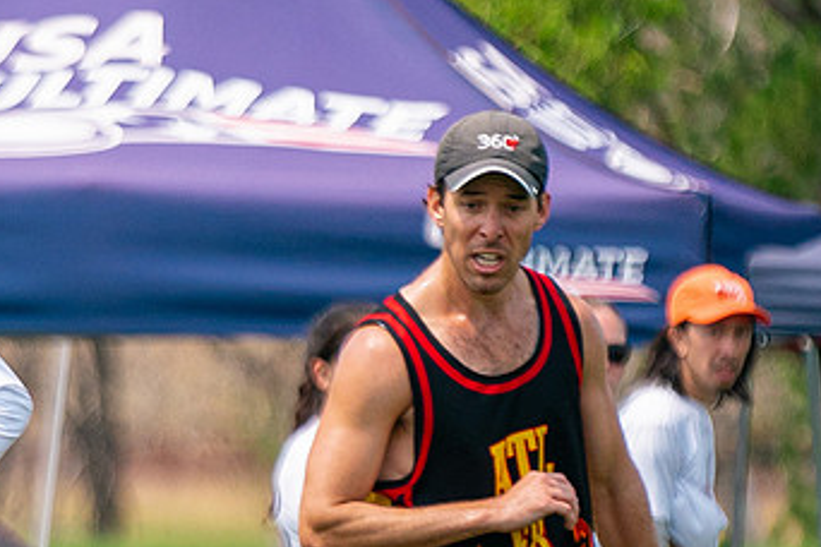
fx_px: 20911
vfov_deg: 1.5
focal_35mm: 917
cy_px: 527
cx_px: -233
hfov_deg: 2.2
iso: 400
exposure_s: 1/6400
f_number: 2.8
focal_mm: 200
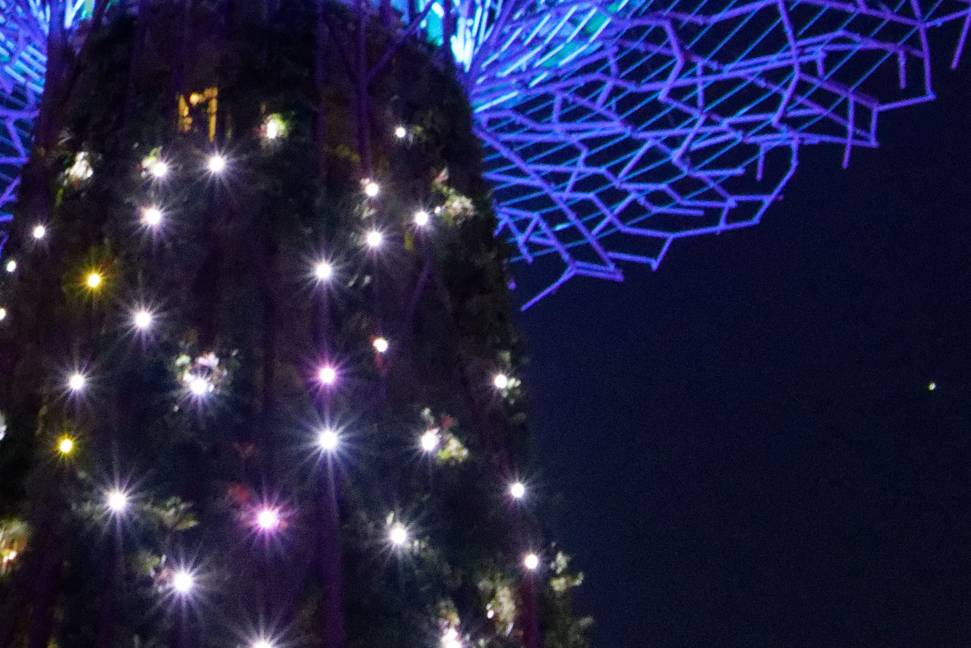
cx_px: 21
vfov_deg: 18.4
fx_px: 1888
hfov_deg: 27.4
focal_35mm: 70
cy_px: -149
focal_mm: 16
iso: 6400
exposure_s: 1/13
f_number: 5
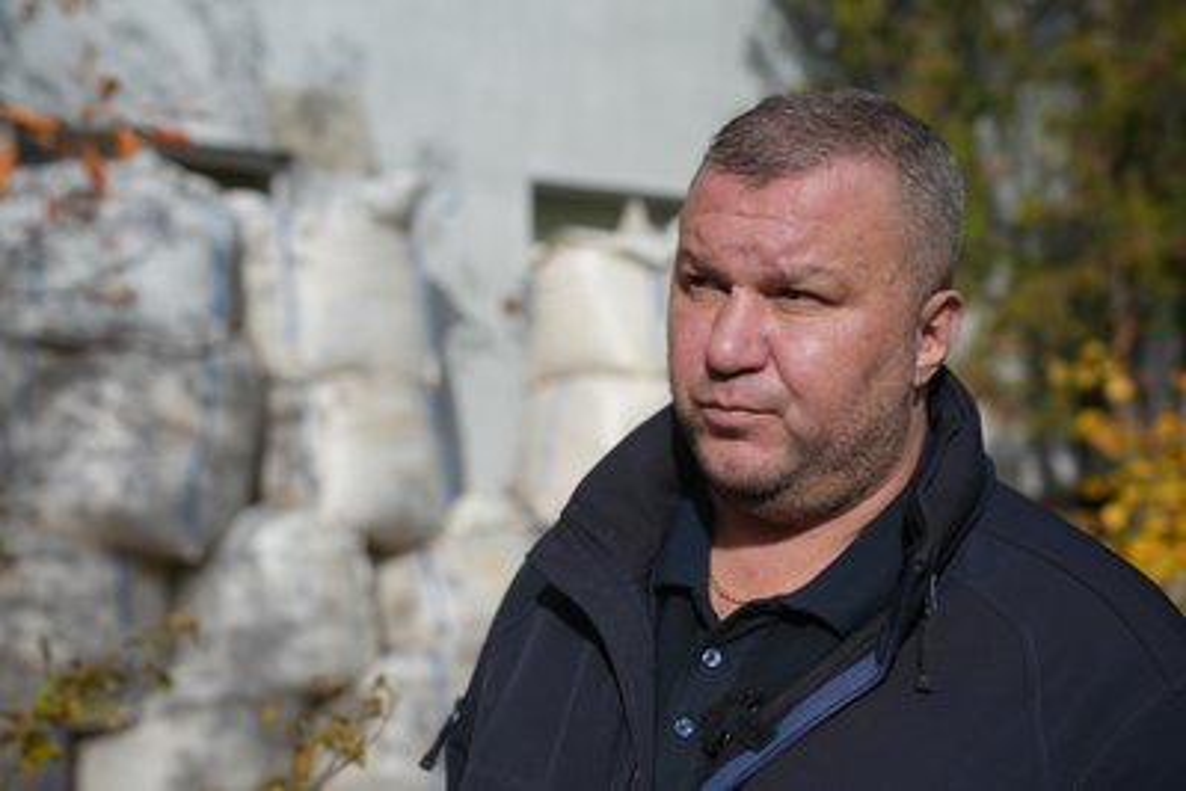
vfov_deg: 27.0
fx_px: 1648
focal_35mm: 50
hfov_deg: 39.6
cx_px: 593
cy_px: 396
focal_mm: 50
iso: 250
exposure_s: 1/160
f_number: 4
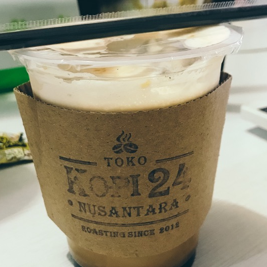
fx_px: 367
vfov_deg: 40.0
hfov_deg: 40.0
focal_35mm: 42
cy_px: 137
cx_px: 129
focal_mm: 3.99
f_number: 1.8
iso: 100
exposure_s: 1/17
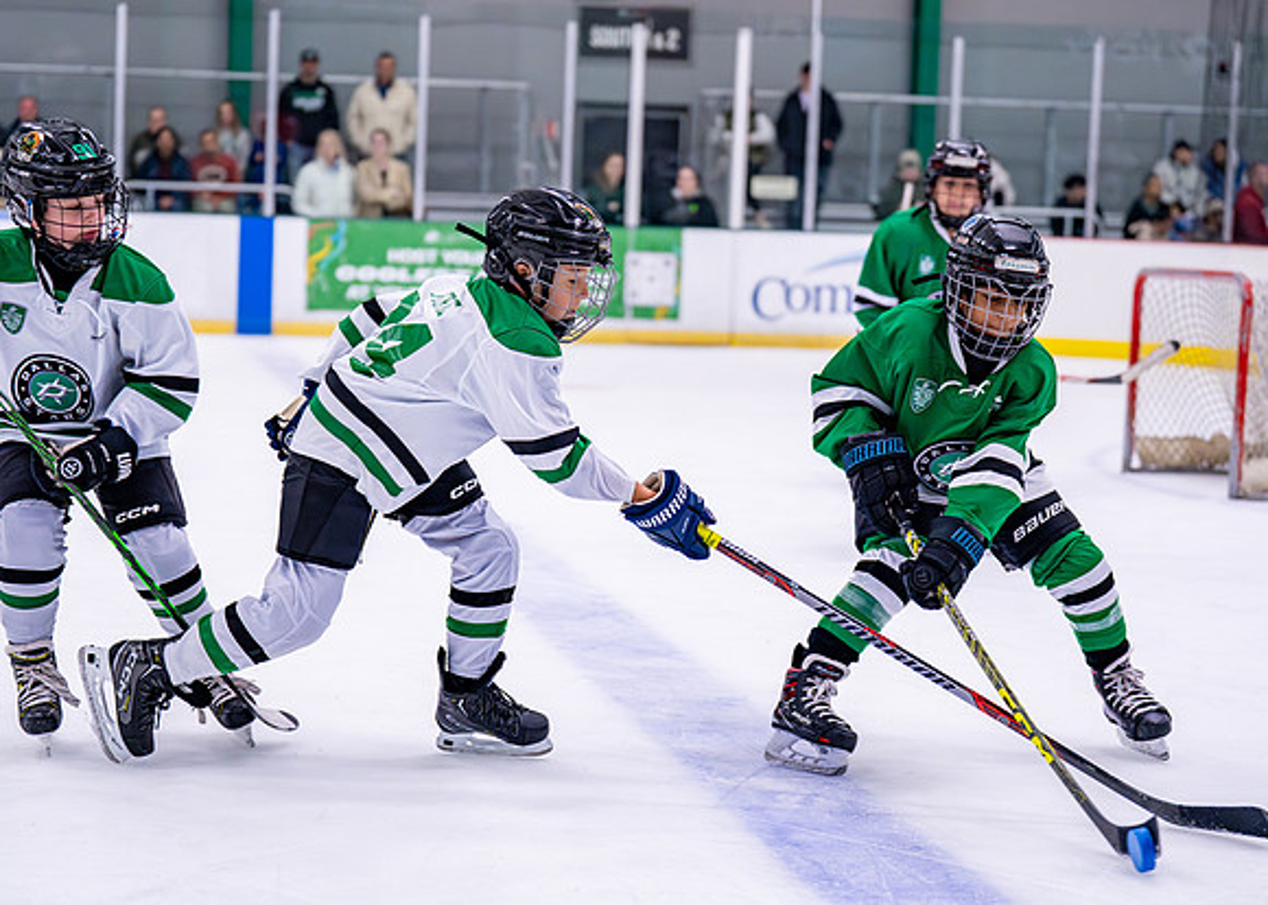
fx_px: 3006
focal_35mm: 83
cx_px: 594
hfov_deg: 23.8
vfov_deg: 17.1
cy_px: 490
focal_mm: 70
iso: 2500
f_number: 2.8
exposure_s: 1/1250
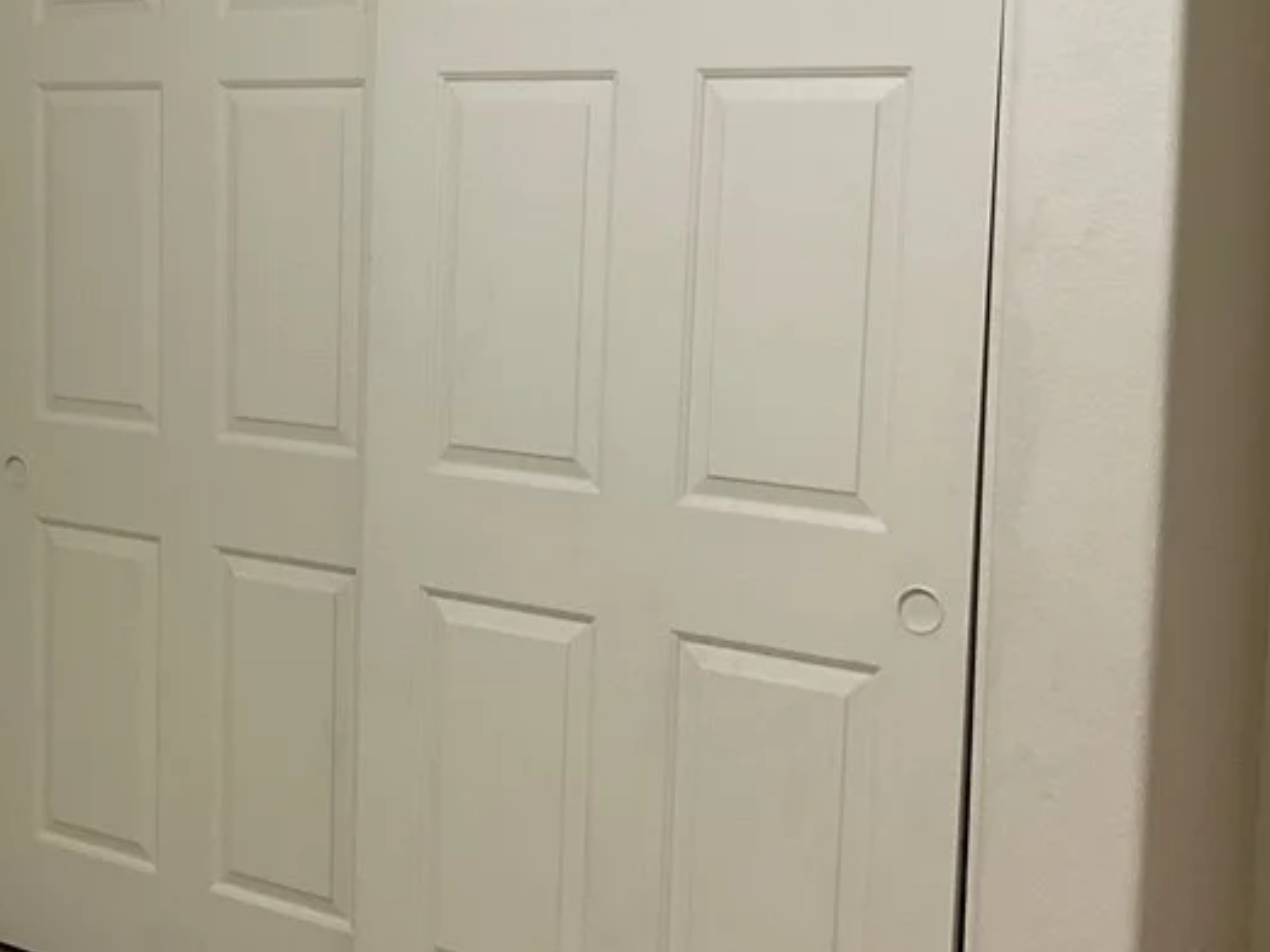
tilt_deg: -8.2
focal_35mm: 57
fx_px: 2092
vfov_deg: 25.6
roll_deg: -0.7
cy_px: 348
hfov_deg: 32.4
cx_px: 171
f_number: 1.8
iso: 64
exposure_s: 1/60
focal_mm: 3
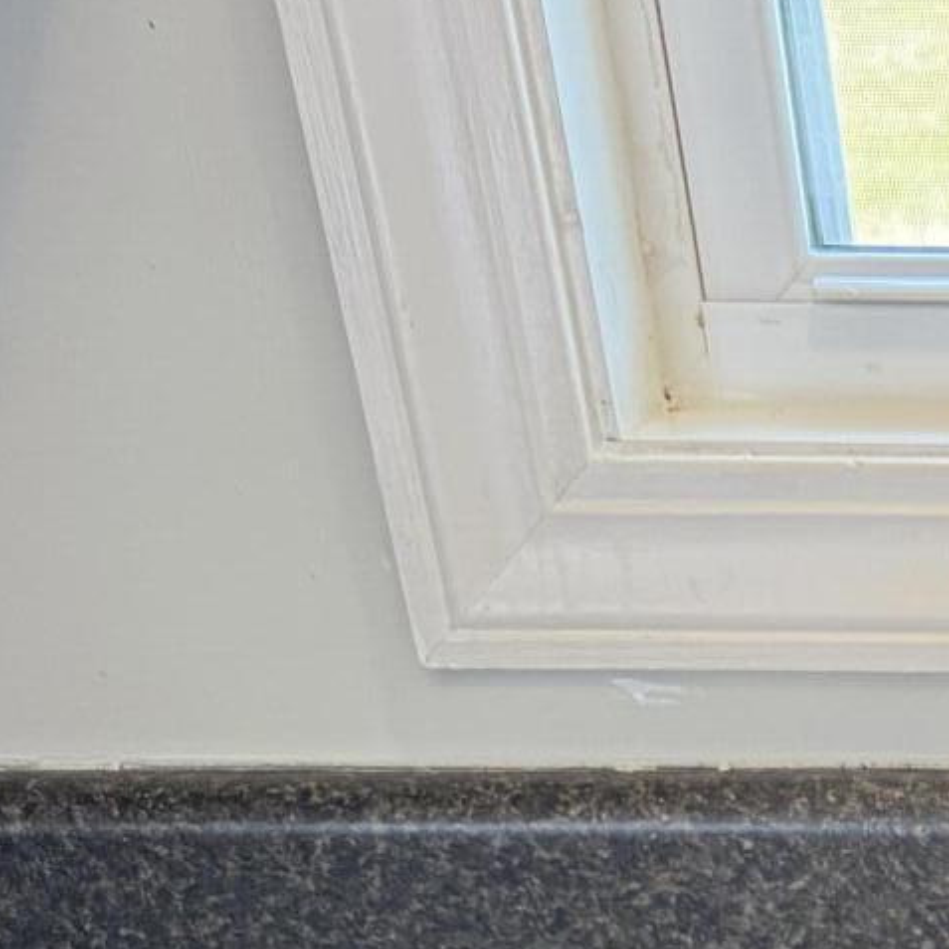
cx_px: 1747
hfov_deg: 16.2
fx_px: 2760
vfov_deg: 17.4
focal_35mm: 89
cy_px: 1446
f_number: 1.78
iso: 250
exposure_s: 1/120
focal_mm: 6.76
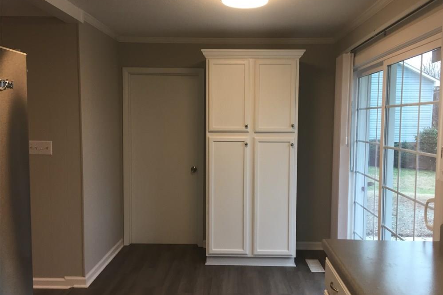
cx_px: 227
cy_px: 151
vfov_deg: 42.3
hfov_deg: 60.3
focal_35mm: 31
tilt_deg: -5.2
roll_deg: -0.4
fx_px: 381
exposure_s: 1/30
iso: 40
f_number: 2.2
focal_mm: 4.15
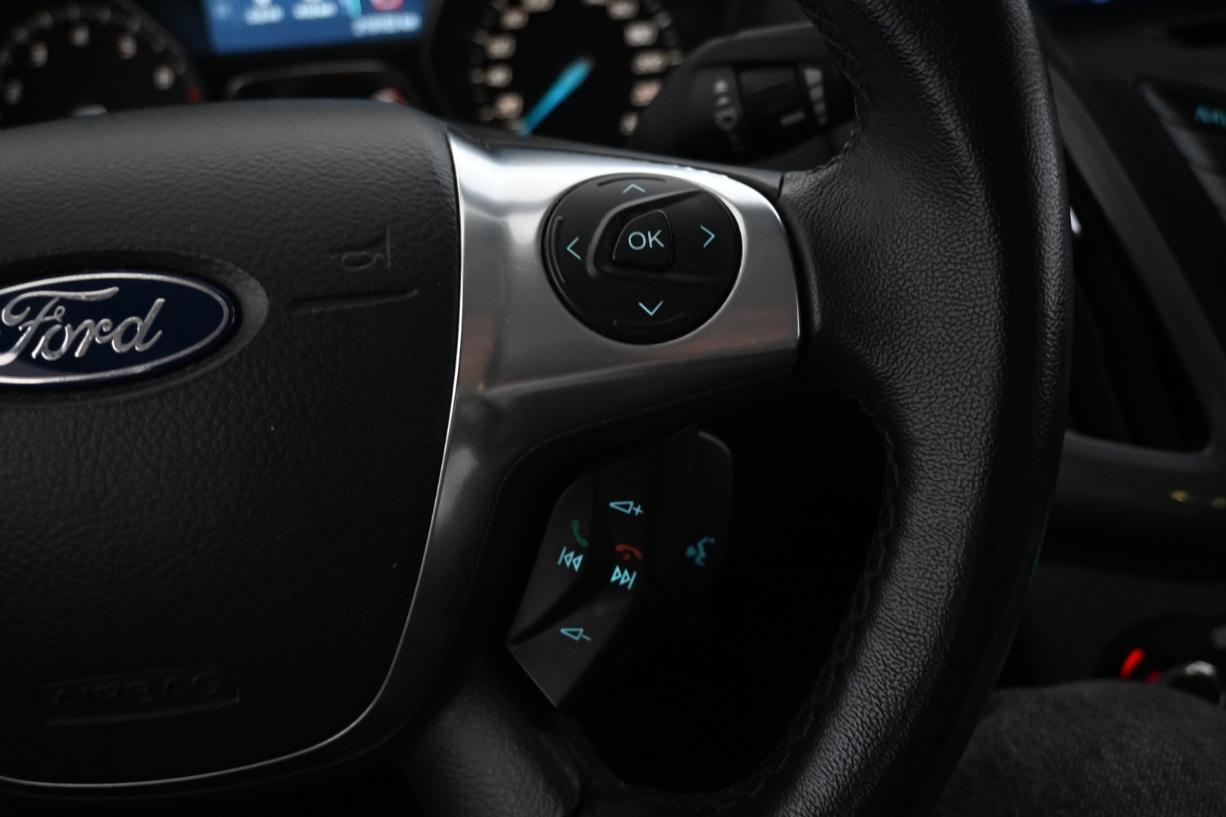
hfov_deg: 63.2
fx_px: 996
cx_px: 613
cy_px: 408
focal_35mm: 29
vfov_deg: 44.6
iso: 3200
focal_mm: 19.5
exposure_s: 1/30
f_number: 3.8
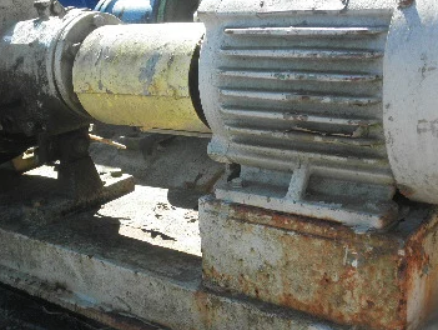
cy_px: 170
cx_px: 208
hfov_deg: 37.4
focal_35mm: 51
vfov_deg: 28.6
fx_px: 646
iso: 64
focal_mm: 5
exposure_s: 1/320
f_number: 3
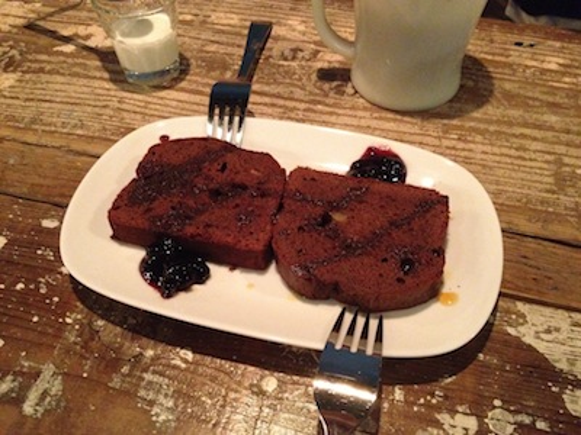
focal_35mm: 35
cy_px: 218
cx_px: 290
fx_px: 587
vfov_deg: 40.7
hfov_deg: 52.6
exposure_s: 1/15
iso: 800
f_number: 2.4
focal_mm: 4.28
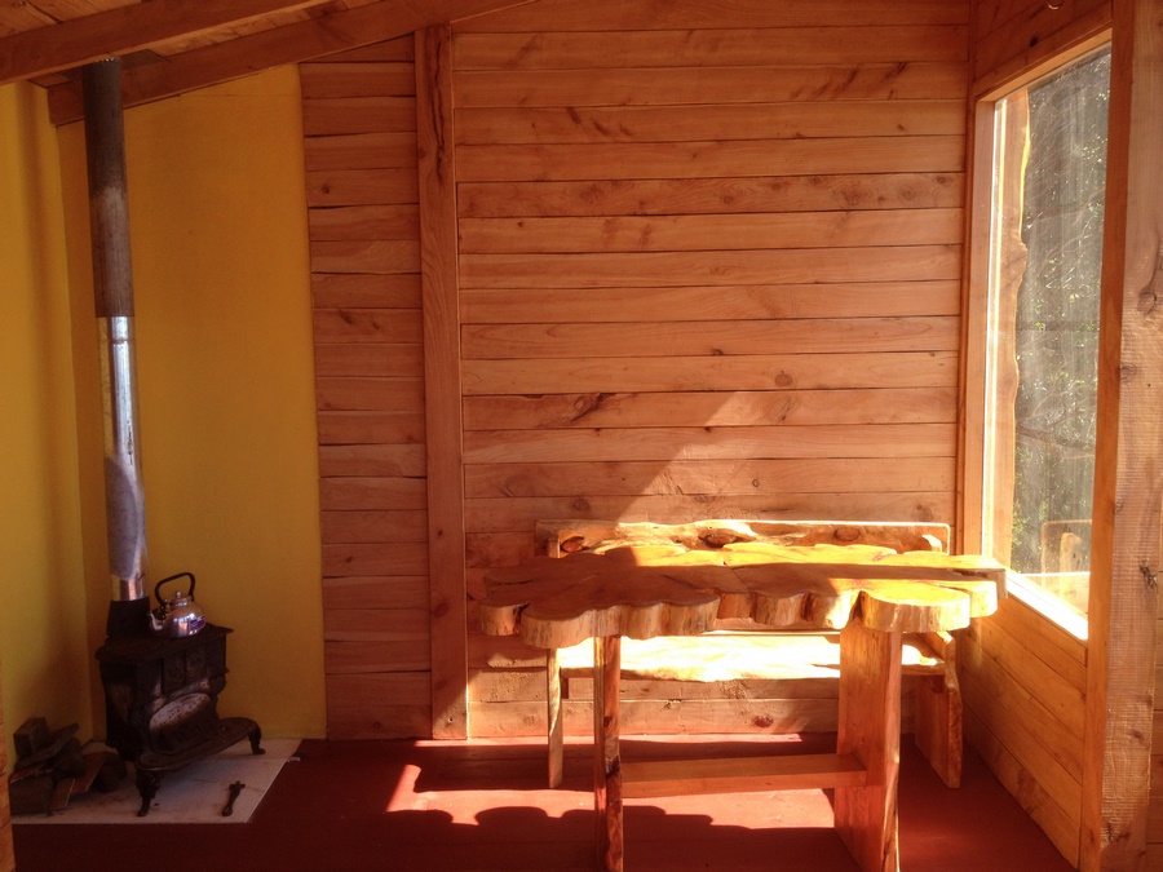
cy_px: 436
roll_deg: +0.7
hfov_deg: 52.6
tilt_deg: -8.4
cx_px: 582
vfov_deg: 40.7
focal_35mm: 35
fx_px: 1176
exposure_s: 1/303
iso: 50
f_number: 2.4
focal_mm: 4.28
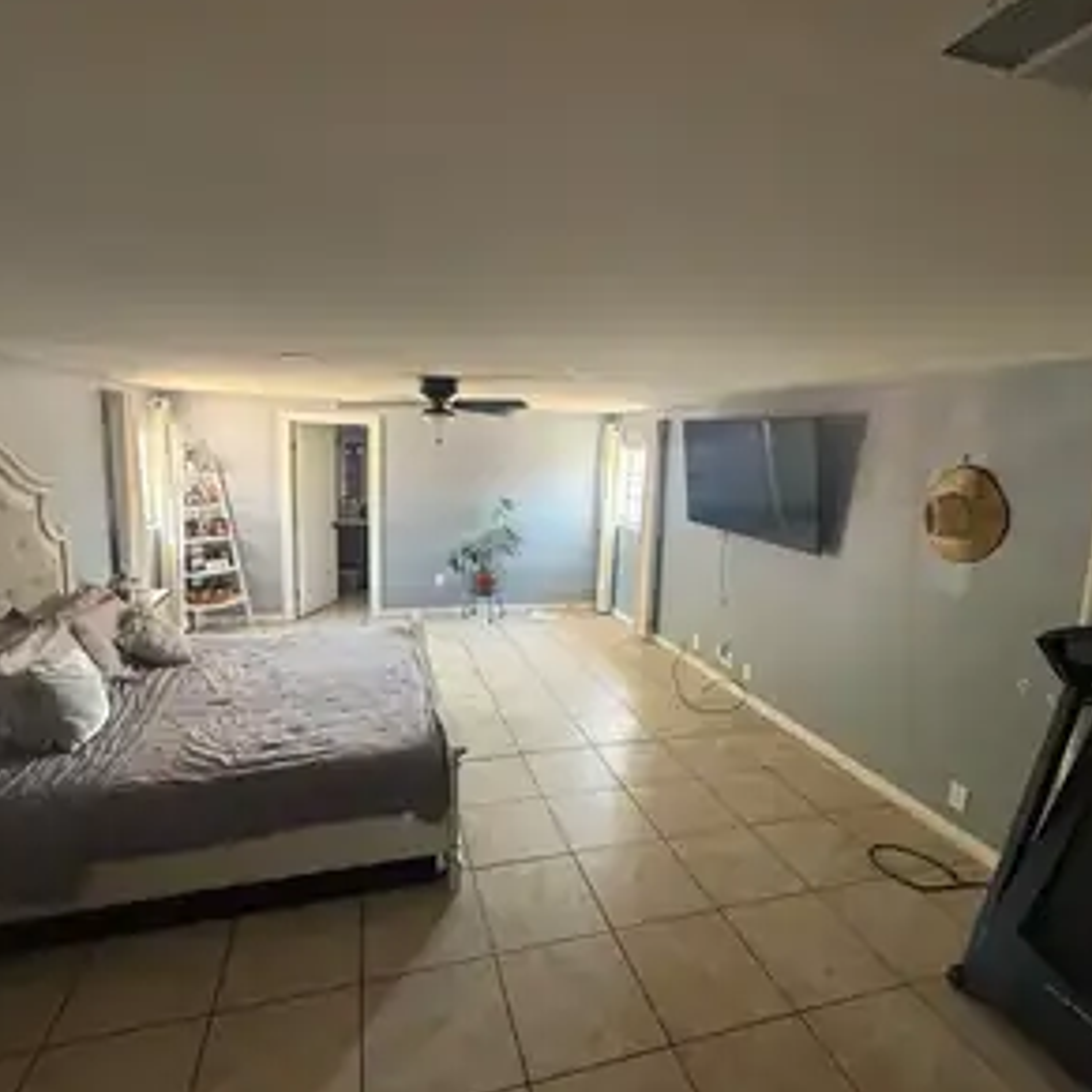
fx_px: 607
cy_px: 537
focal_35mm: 17
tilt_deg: -8.4
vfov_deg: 84.0
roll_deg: -1.7
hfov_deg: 84.0
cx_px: 537
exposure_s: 1/60
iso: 250
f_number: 2.2
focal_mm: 2.22
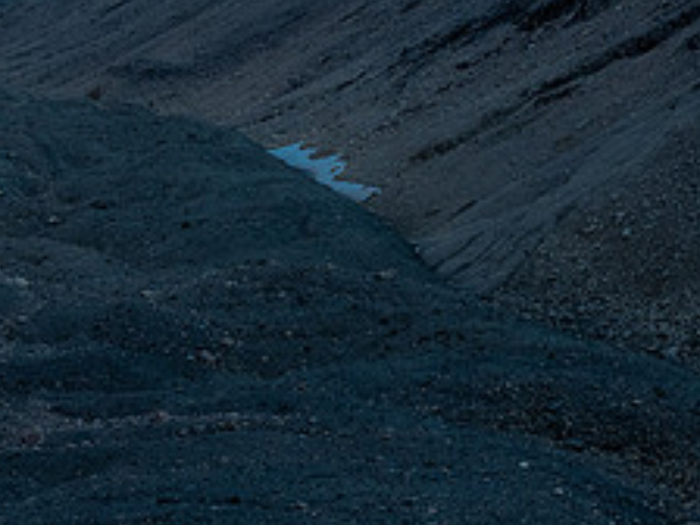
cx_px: 88
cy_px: -86
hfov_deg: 17.1
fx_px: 2305
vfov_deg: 12.7
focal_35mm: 114
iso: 200
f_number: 8
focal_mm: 22
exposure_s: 1/250
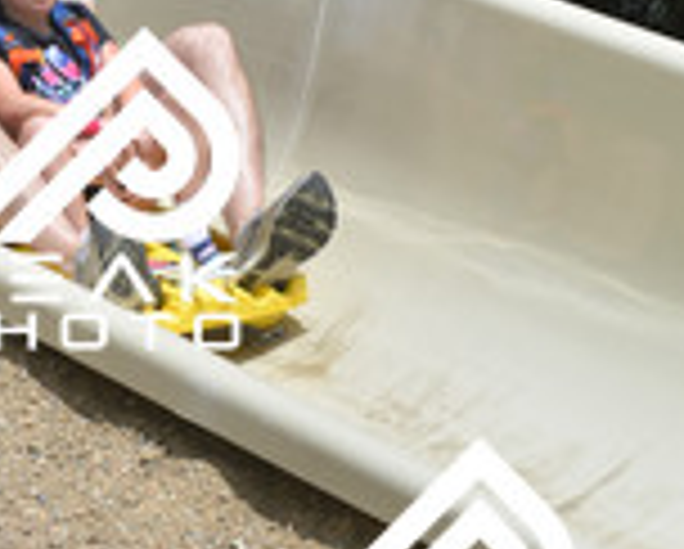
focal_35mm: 301
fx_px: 6101
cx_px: 104
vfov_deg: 5.2
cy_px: 160
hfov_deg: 6.4
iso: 125
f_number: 6.3
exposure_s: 1/800
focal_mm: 122
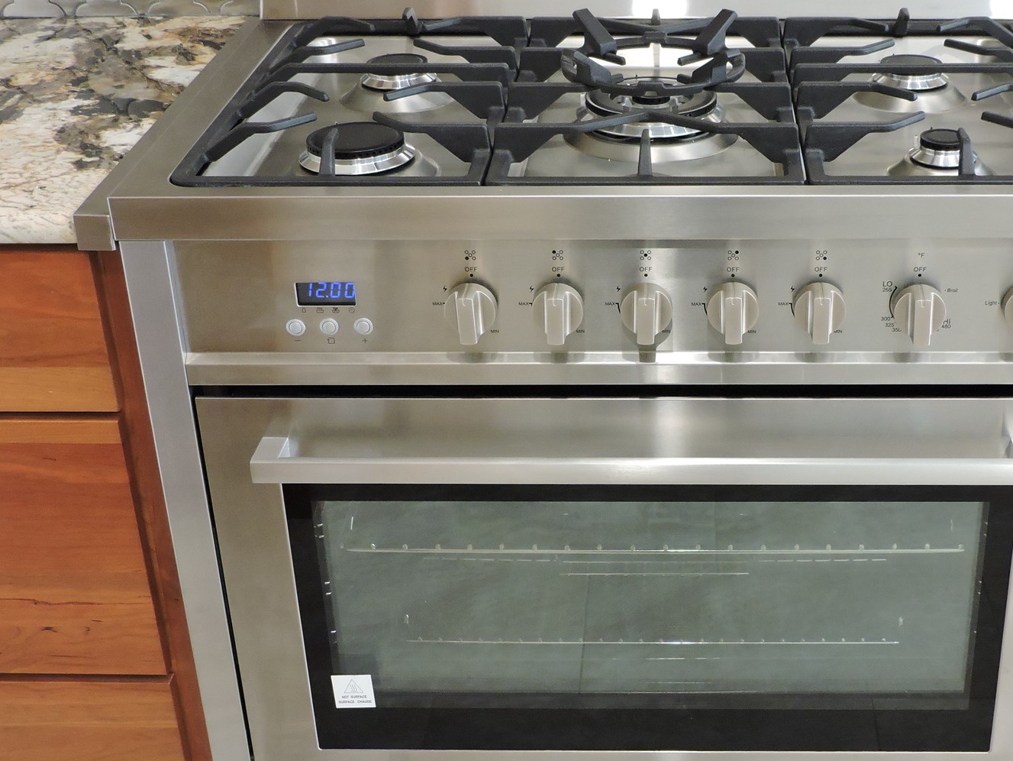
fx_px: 1581
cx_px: 653
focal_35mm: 54
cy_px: 451
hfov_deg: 35.3
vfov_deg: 27.0
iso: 400
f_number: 3.3
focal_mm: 6.2
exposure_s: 1/30
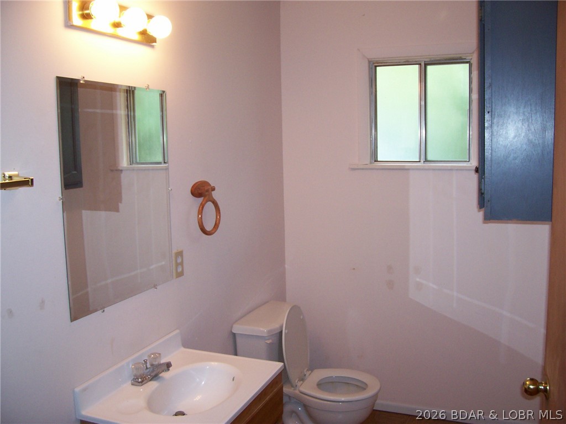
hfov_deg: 54.0
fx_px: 556
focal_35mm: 34
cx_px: 283
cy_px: 212
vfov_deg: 41.8
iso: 140
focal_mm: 5.6
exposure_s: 1/112
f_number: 2.7
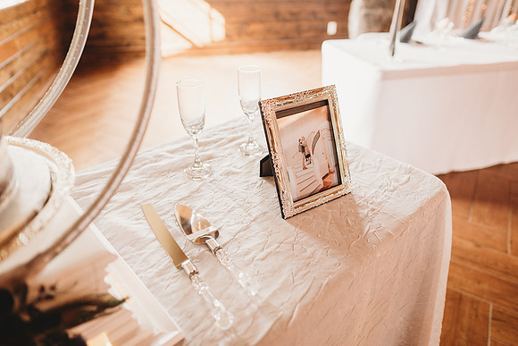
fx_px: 345
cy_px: 173
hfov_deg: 73.7
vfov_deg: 53.2
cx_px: 259
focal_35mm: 24
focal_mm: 24
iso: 800
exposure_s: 1/125
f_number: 2.5
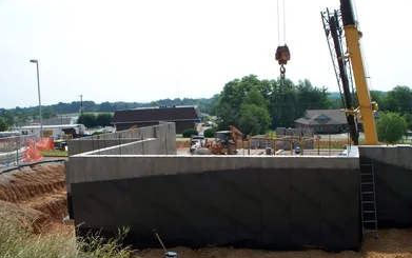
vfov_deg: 32.7
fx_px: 438
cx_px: 210
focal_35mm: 39
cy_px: 156
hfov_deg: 50.4
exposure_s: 1/400
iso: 64
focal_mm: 7.54
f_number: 5
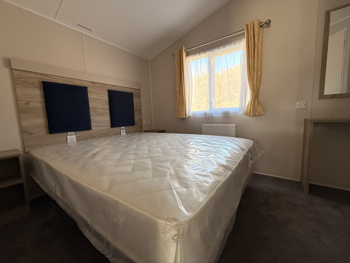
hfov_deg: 102.1
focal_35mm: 14
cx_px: 175
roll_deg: +1.3
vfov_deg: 85.7
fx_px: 142
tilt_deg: -7.5
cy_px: 132
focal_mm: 2.22
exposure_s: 1/99
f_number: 2.2
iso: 100
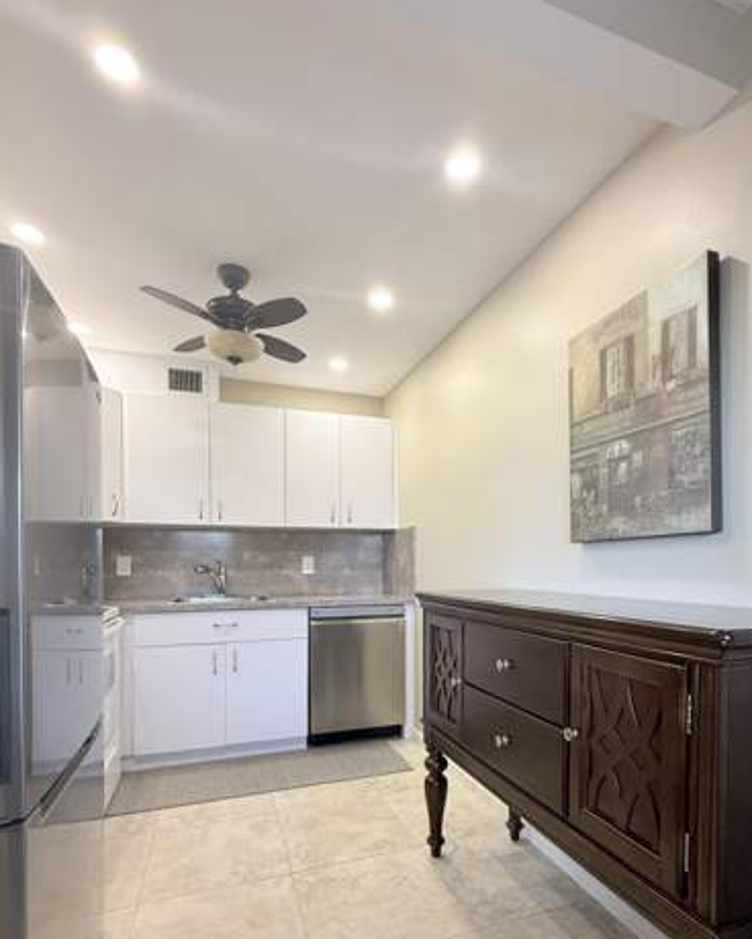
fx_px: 529
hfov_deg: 70.7
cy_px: 578
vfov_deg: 82.0
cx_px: 407
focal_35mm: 19
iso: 250
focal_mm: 2.22
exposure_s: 1/120
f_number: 2.2
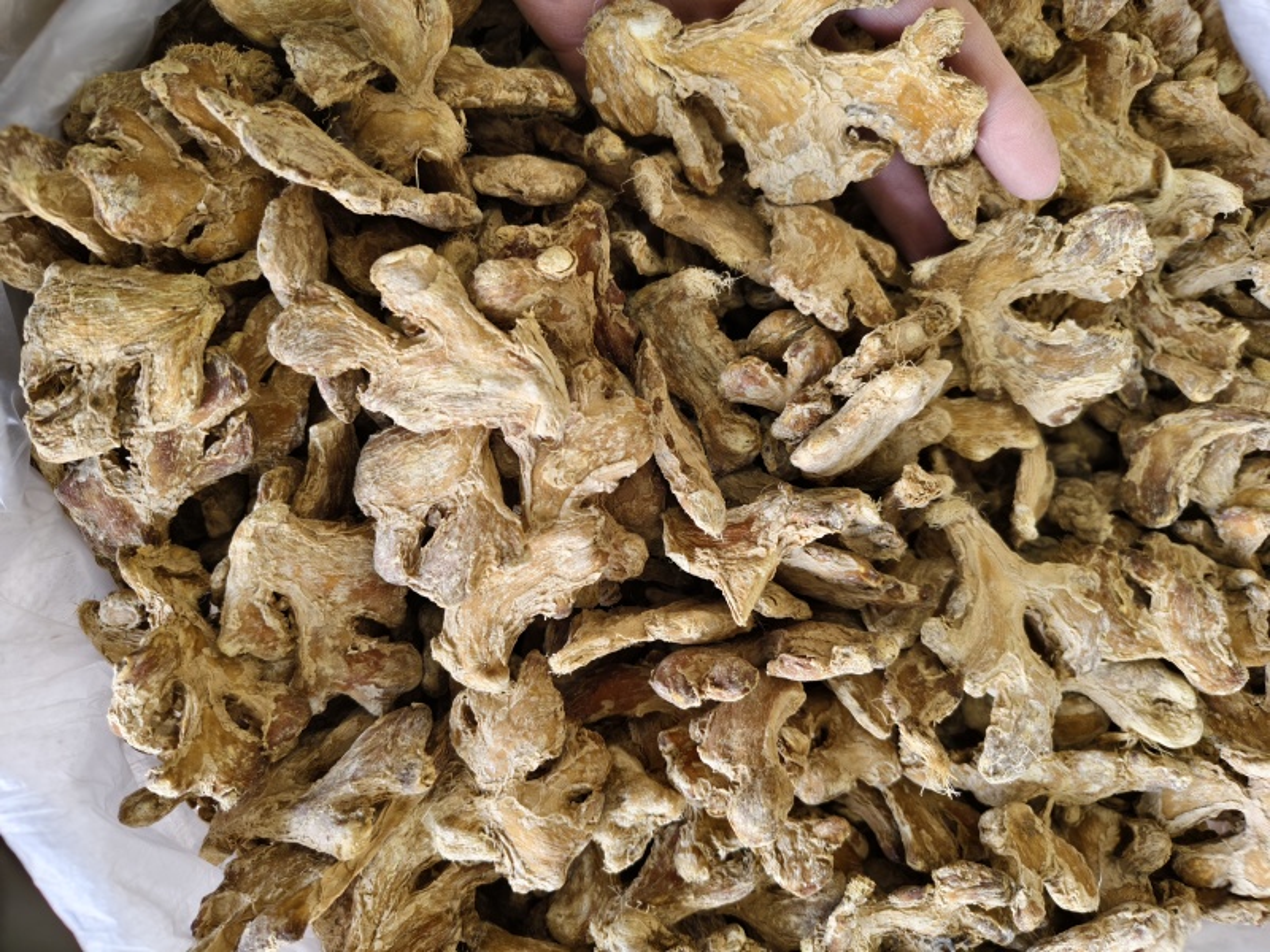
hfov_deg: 73.9
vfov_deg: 58.9
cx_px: 635
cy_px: 476
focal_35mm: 23
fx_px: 844
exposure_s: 1/100
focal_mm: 5.56
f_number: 1.88
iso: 212
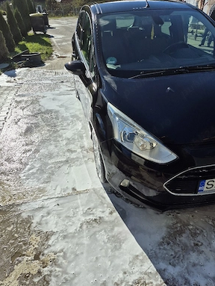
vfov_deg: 71.5
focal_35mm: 24
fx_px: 198
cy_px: 146
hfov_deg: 56.9
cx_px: 104
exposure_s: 1/5000
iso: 25
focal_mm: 5.4
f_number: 1.8
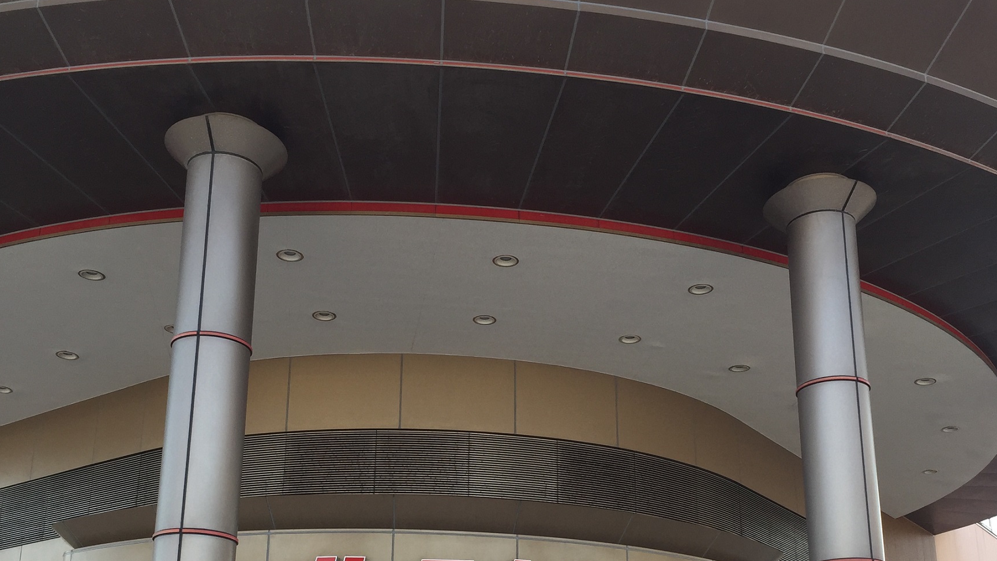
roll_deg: +0.5
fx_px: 1137
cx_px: 505
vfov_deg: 26.9
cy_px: 489
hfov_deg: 47.4
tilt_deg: +17.1
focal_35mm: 43
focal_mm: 4.15
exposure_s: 1/284
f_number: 2.2
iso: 32
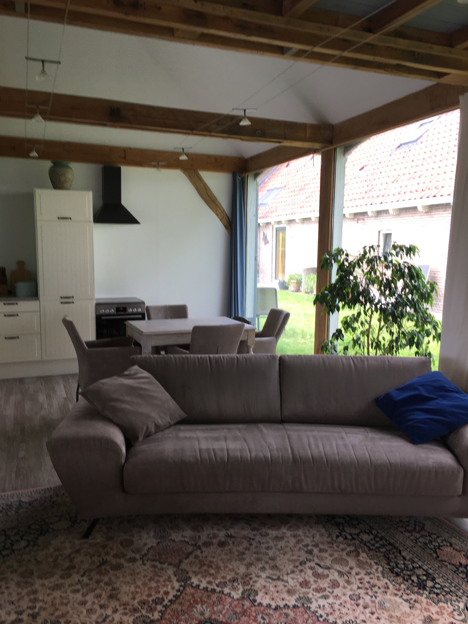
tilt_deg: -7.8
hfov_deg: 48.2
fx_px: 523
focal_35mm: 29
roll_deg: -1.8
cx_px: 234
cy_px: 312
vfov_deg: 61.7
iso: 32
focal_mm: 4.15
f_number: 2.2
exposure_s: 1/50
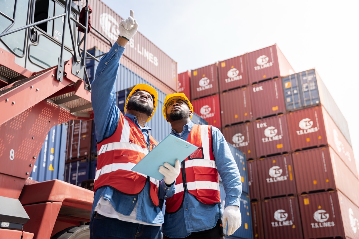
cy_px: 120
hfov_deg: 47.7
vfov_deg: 32.9
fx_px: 406
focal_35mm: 41
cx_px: 180
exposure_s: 1/1000
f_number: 2.8
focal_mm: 40.7
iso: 100
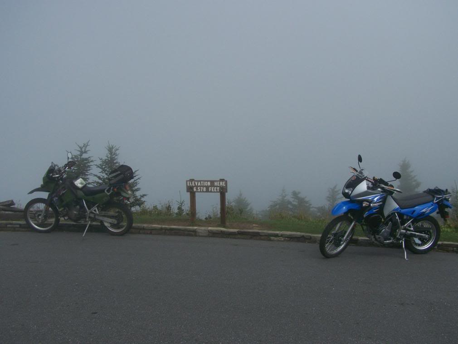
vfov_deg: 37.7
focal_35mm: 38
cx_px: 229
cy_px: 172
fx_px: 503
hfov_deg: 49.0
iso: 80
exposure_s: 1/1600
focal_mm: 6.3
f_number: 5.6
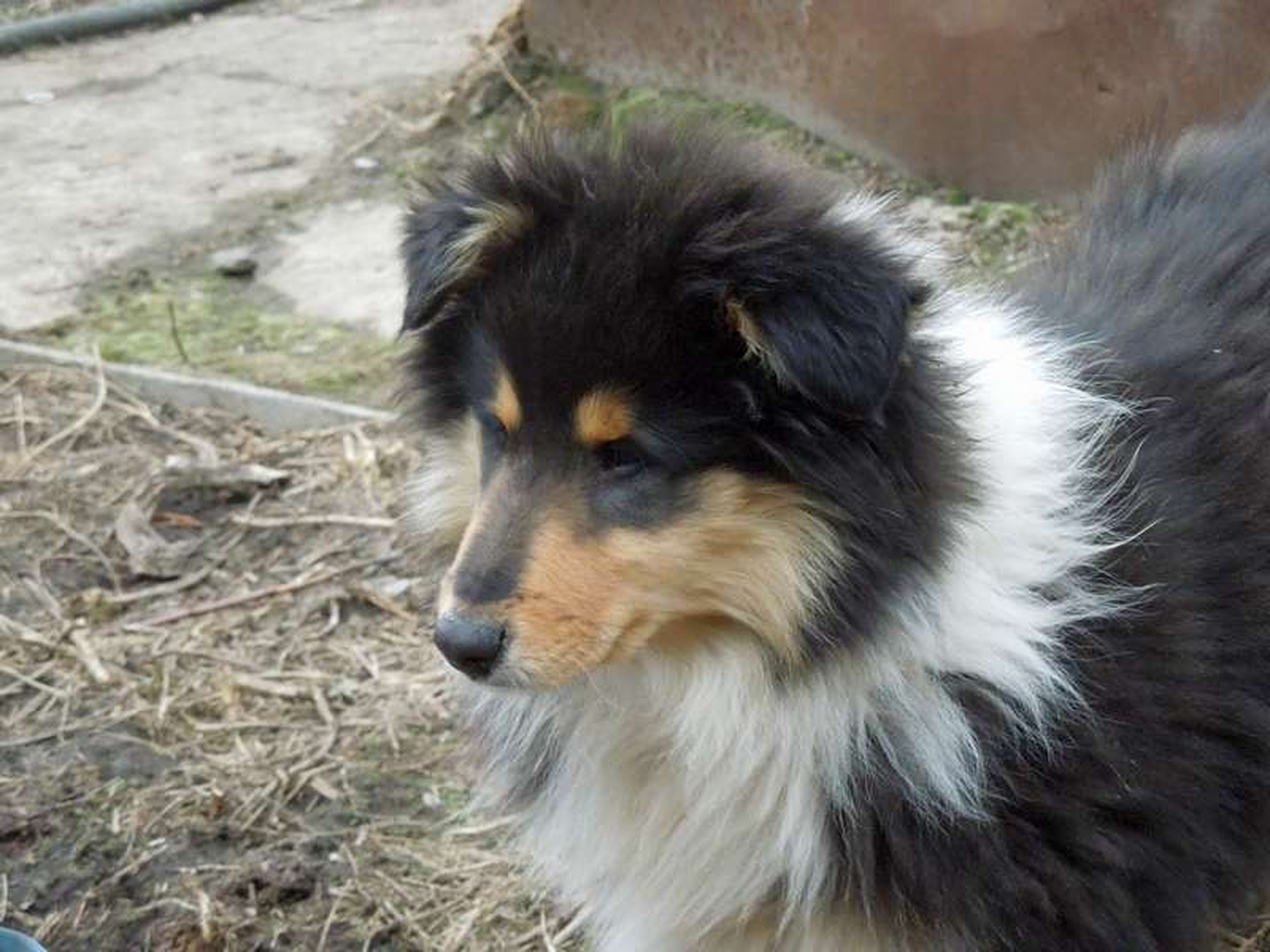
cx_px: 635
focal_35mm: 106
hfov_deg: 18.5
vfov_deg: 14.0
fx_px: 3889
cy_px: 476
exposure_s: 1/800
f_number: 4.7
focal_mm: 19.1
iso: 1600
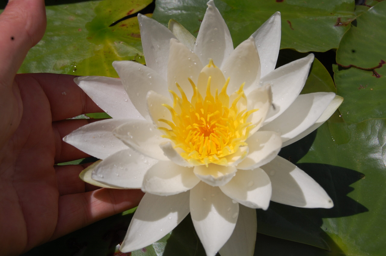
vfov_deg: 23.7
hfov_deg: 35.1
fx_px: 611
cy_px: 128
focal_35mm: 57
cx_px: 193
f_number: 13
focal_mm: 38
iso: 200
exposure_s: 1/640
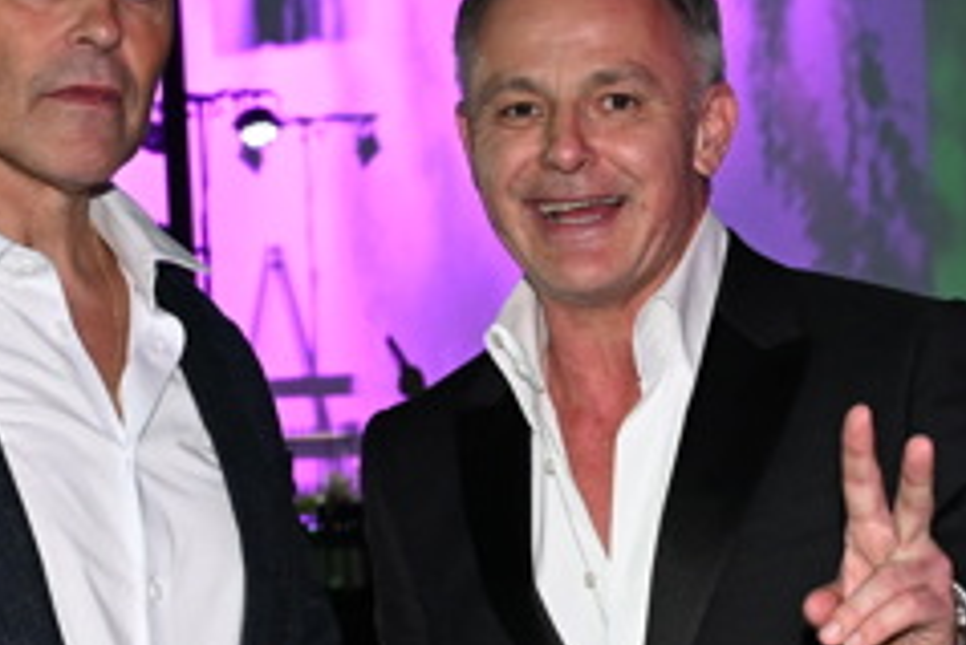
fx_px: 3812
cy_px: 600
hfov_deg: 14.4
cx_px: 653
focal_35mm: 142
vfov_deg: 9.6
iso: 2500
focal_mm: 33
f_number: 4.5
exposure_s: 1/200
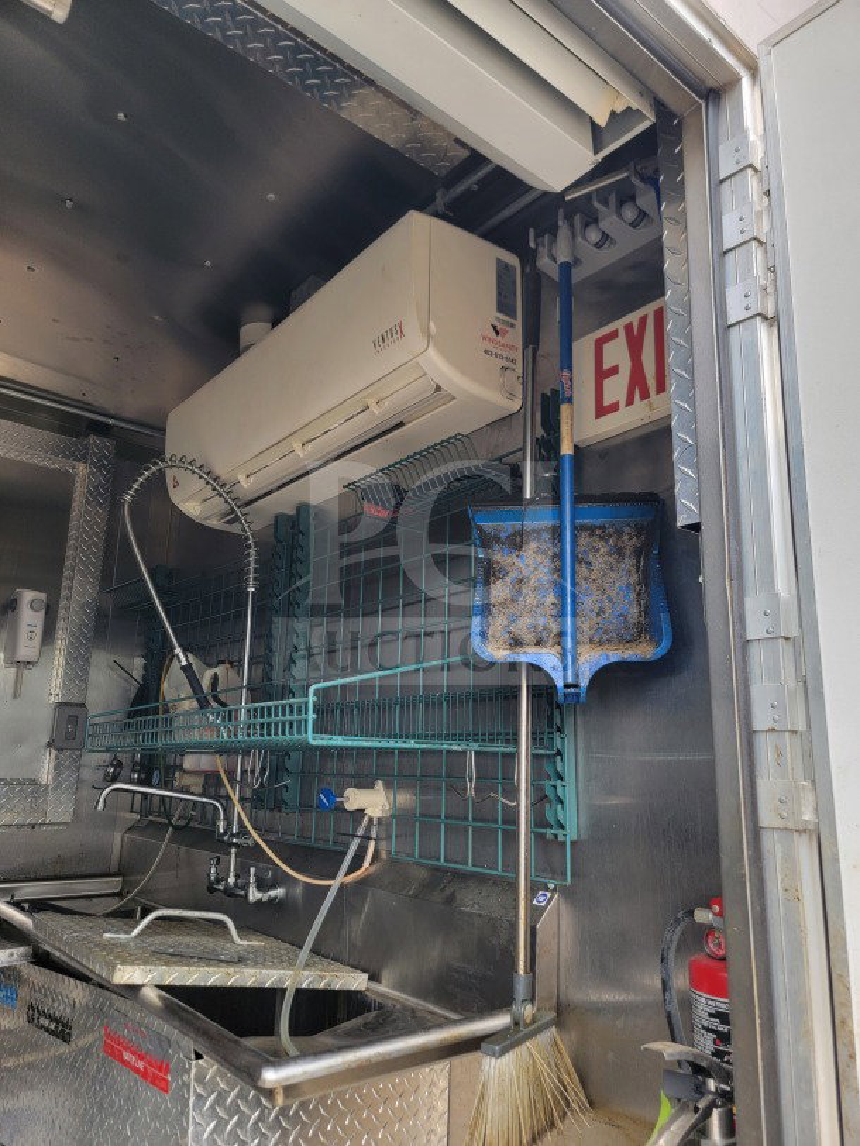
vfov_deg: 71.6
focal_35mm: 24
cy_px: 573
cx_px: 430
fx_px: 795
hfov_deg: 56.8
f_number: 1.8
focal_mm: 6.7
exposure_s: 1/120
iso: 40
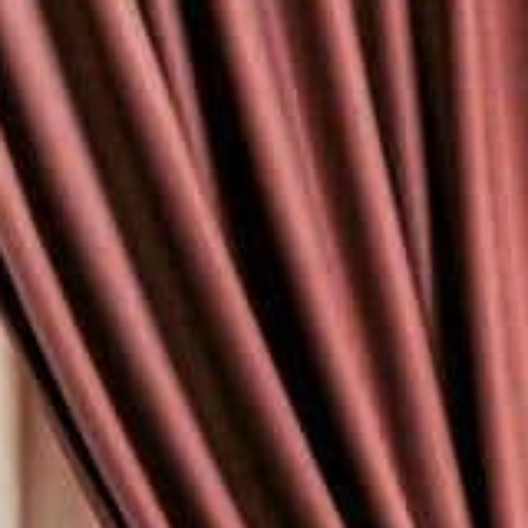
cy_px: 497
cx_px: 1330
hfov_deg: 11.2
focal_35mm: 127
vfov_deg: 13.6
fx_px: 2192
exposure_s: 1/3
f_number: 8
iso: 250
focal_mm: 10
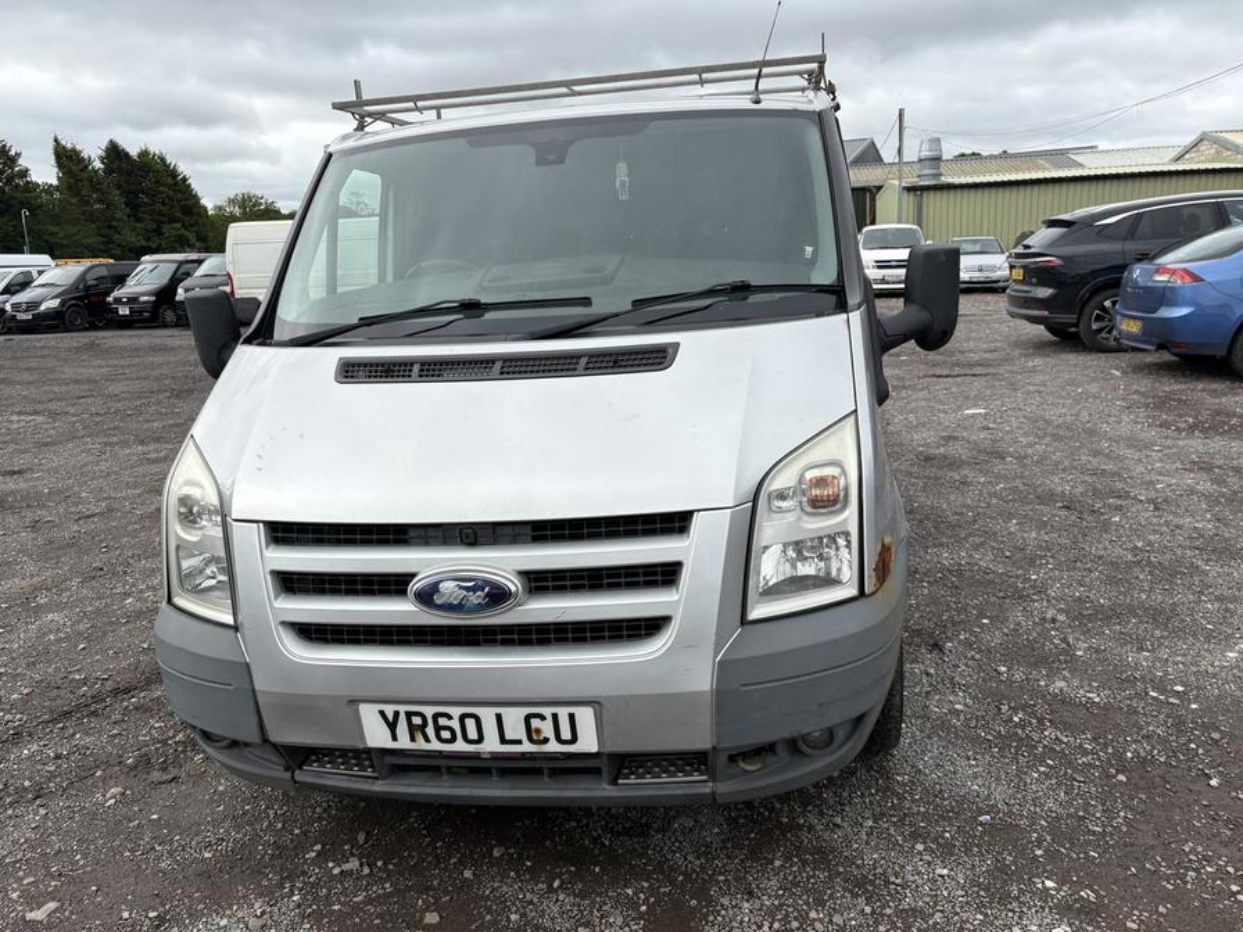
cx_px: 622
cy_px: 466
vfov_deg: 53.1
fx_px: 934
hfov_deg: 67.3
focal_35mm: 26
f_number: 1.6
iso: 50
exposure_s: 1/2208
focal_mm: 5.96
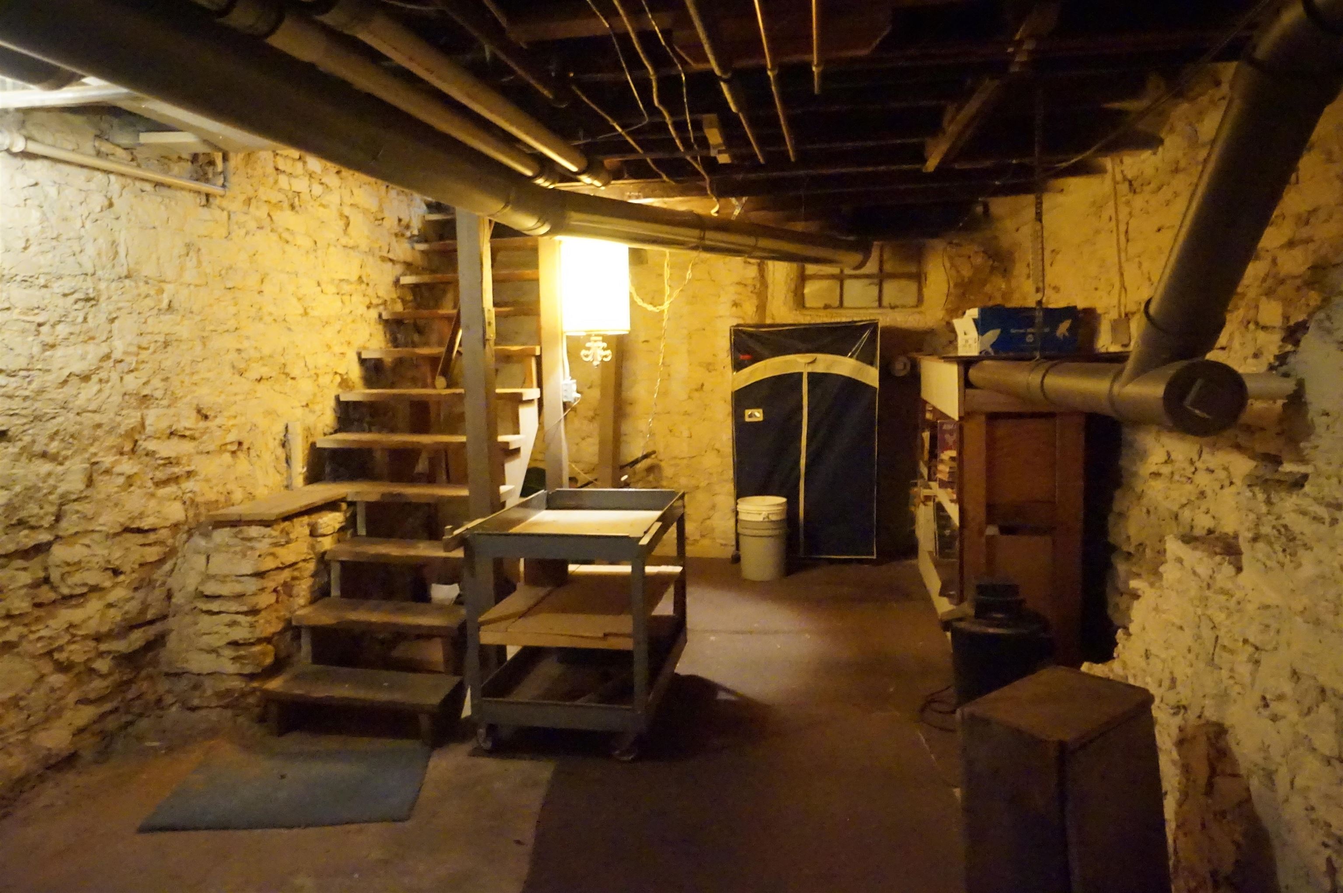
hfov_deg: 77.4
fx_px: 839
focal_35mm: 22
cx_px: 672
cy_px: 446
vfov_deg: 56.1
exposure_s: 1/30
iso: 12800
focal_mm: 15
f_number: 4
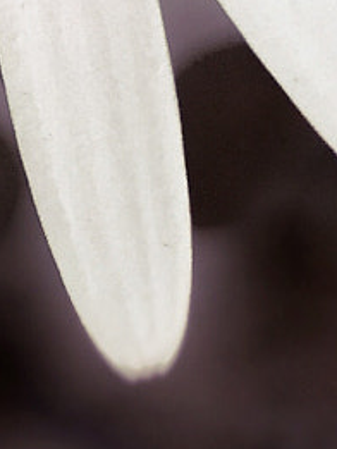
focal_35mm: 178
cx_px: -127
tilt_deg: -61.8
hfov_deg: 8.2
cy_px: -650
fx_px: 2309
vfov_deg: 9.7
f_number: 2.2
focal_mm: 4.15
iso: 32
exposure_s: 1/284
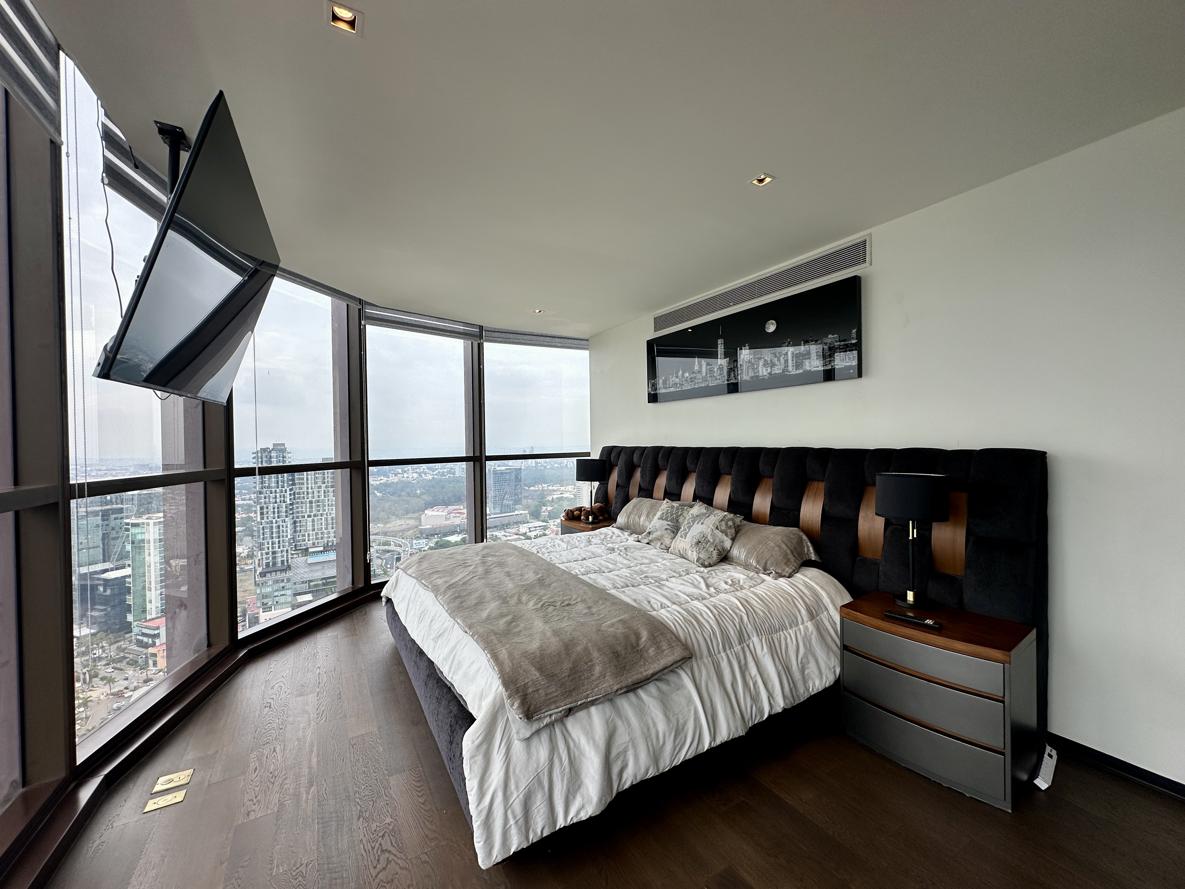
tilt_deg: -0.2
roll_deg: +0.9
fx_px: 479
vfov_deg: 85.7
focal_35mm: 14
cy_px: 444
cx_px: 592
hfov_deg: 102.1
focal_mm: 2.22
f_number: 2.2
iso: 40
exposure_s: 1/465
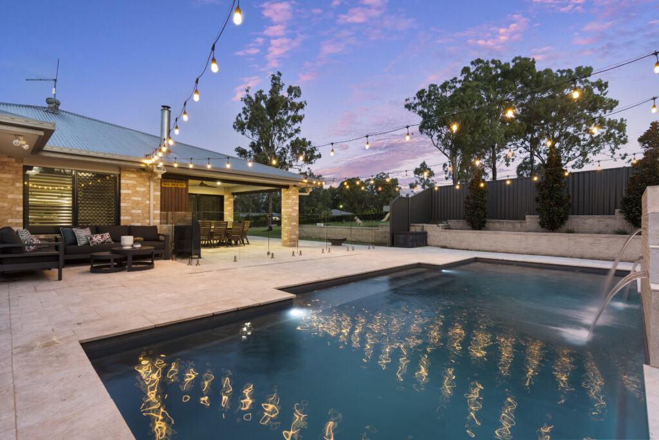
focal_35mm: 17
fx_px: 311
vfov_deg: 70.5
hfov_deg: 93.3
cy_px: 220
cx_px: 330
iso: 800
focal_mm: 17
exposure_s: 2.5
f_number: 7.1
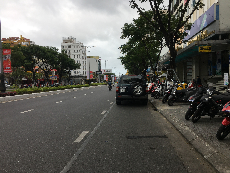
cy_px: 86
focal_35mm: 29
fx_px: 193
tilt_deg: -1.0
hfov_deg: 61.7
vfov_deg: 48.2
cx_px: 115
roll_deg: +0.8
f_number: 2.2
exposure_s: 1/420
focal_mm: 4.15
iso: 25
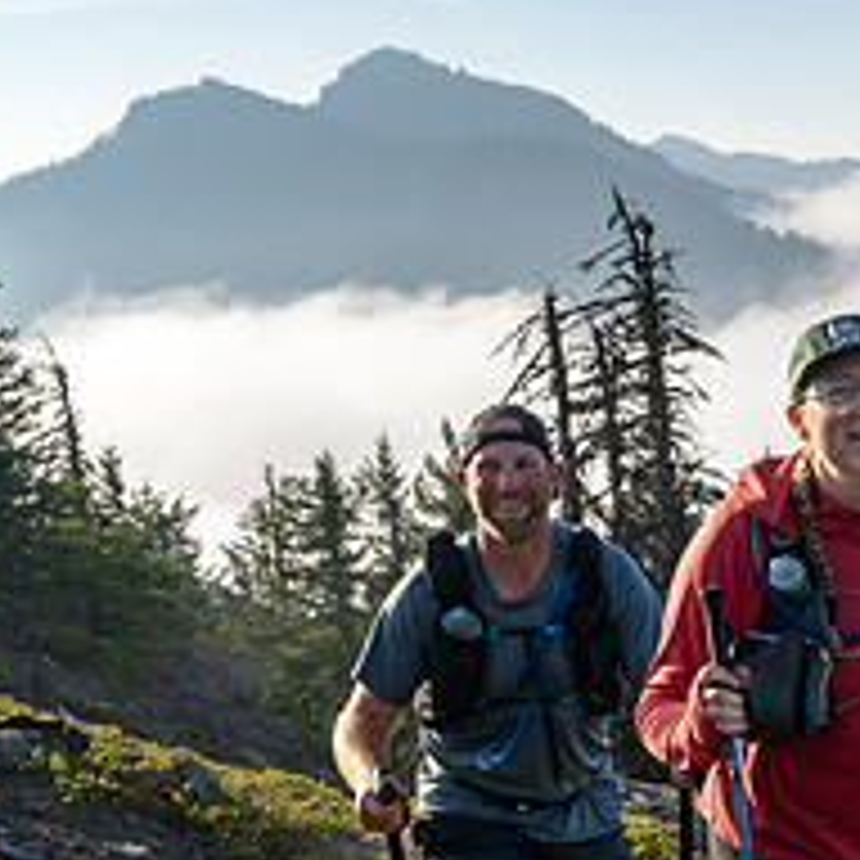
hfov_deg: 20.8
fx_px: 2136
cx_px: 1103
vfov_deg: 22.7
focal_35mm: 76
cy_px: 489
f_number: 16
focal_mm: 29.5
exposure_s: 1/320
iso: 400
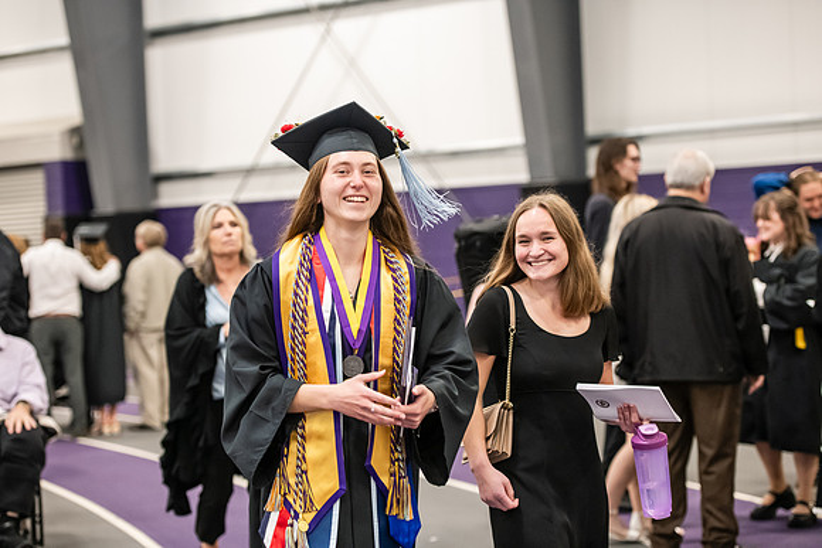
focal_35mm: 82
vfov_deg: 16.7
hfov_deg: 24.8
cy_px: 274
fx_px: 1873
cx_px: 411
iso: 3200
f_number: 3.2
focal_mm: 82
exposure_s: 1/200
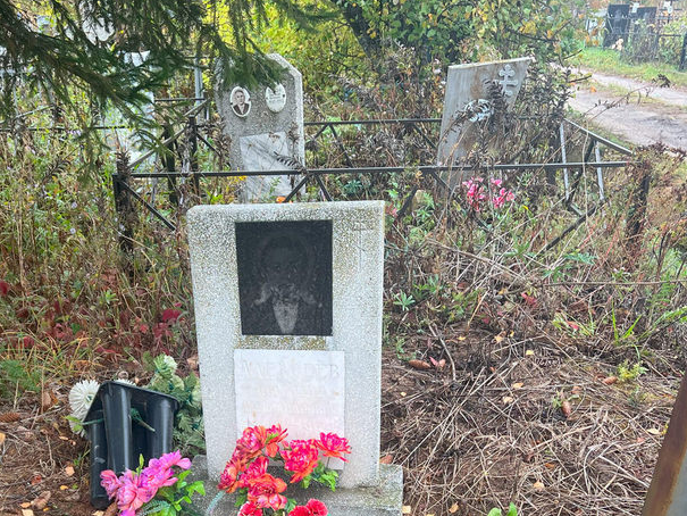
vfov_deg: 32.0
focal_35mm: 44
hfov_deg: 42.5
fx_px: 873
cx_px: 243
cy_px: 410
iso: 50
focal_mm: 5.7
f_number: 1.5
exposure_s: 1/391
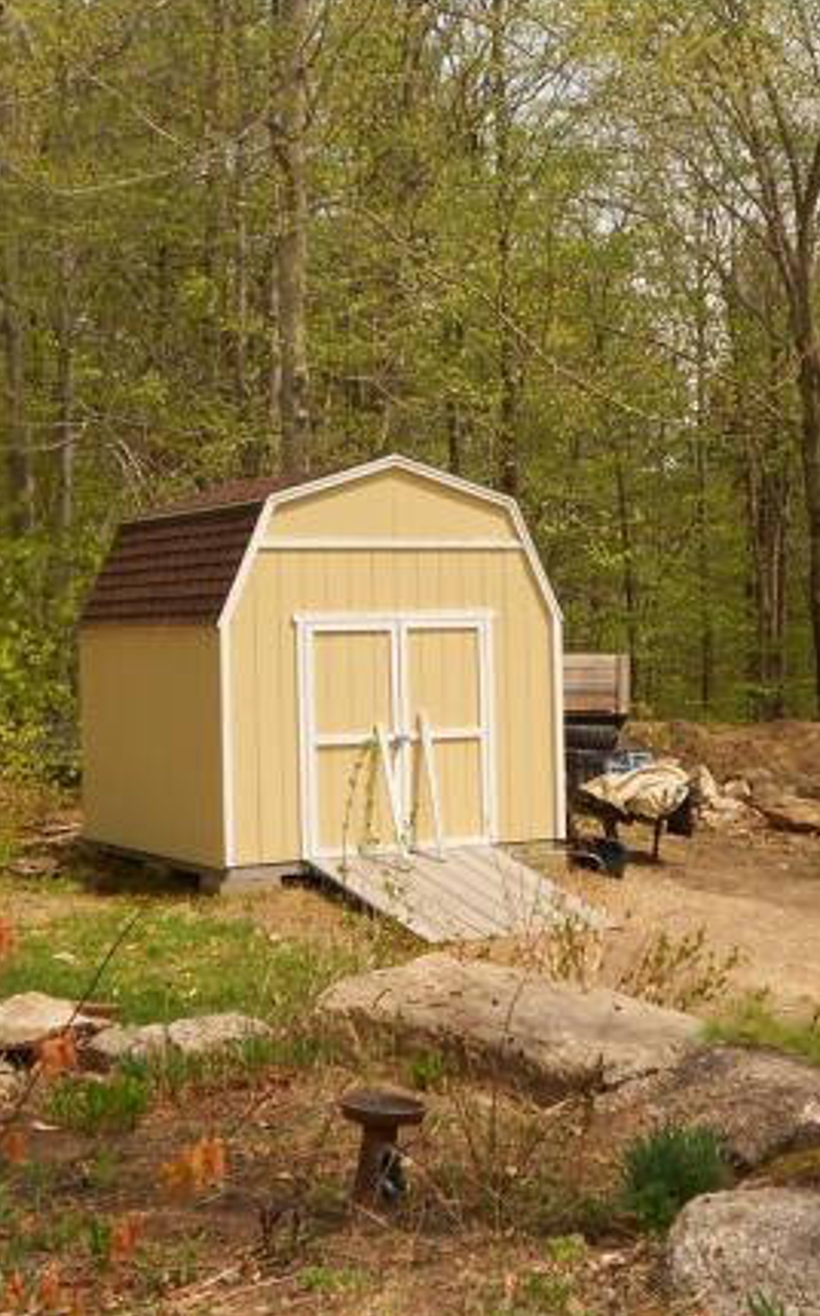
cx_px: 398
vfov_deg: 38.2
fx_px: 1899
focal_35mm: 53
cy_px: 655
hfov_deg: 24.4
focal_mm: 6.7
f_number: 3.9
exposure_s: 1/500
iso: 80
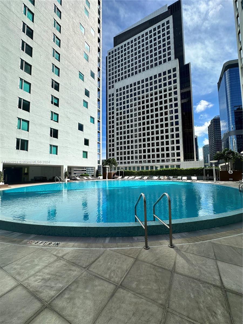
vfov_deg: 102.1
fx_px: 131
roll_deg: +0.3
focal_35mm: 14
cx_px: 122
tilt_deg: +5.4
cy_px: 162
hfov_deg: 85.7
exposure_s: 1/2257
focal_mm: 2.22
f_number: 2.2
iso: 50
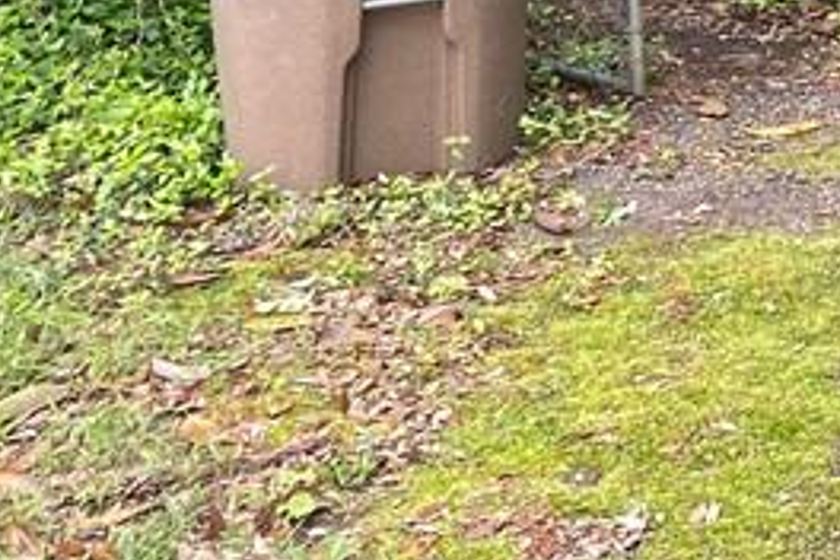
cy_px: -541
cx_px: 1620
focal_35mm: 105
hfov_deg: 15.8
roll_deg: +0.5
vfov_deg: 11.7
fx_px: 2450
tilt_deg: -1.1
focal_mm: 4.25
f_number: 1.8
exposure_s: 1/195
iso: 32
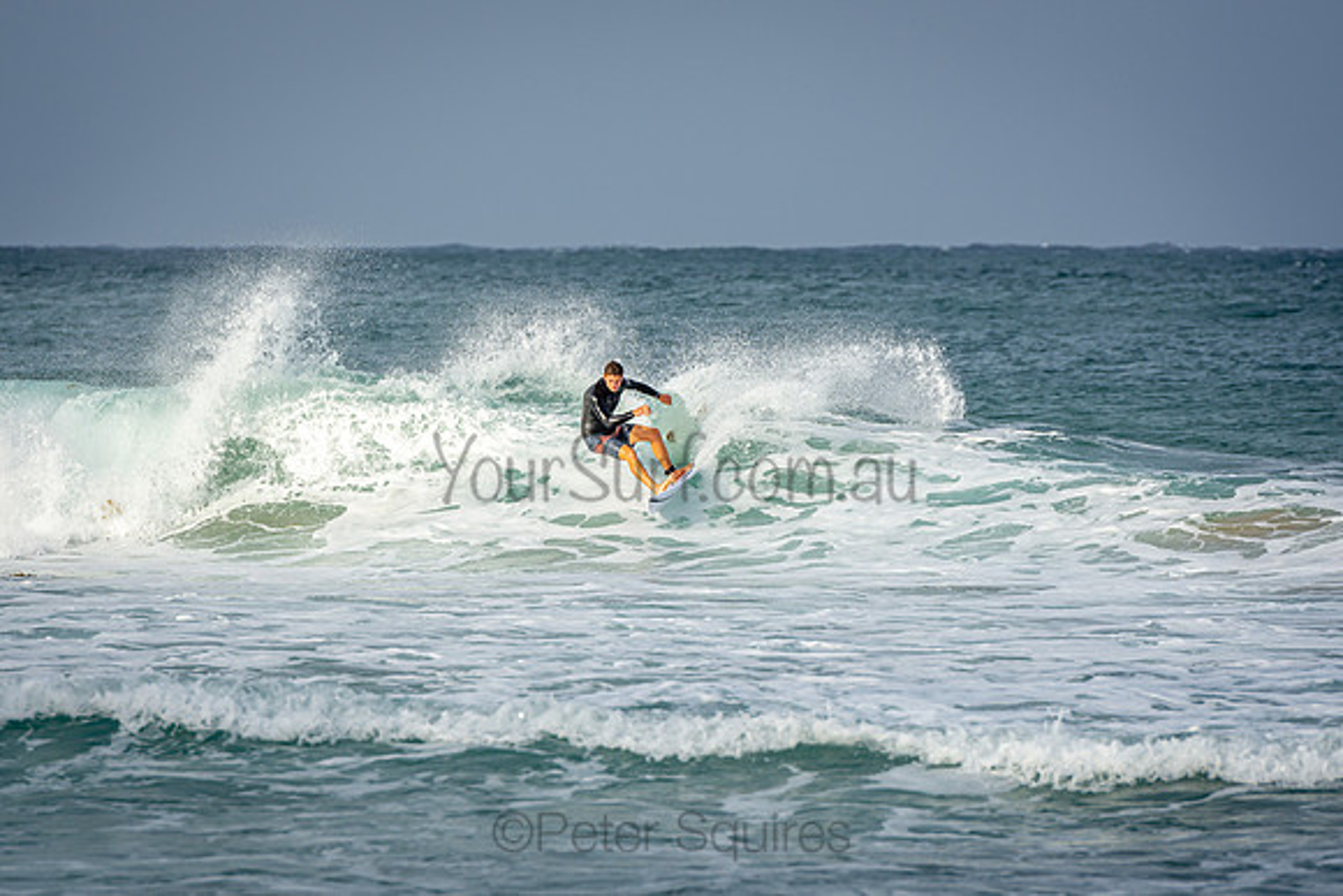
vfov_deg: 4.4
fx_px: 11763
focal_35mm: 315
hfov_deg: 6.5
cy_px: 448
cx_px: 672
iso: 200
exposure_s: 1/2000
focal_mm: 200
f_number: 5
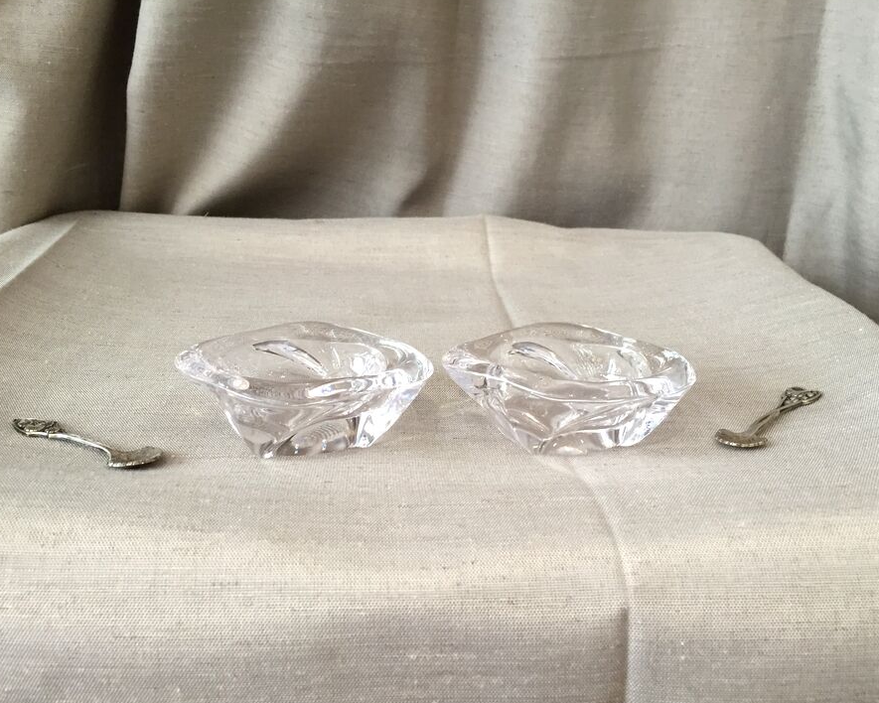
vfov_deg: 45.8
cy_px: 359
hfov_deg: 55.7
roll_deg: -1.7
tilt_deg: -19.6
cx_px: 453
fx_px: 832
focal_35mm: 32
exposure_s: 1/33
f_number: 2.2
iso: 125
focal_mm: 4.15
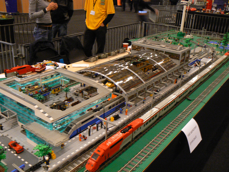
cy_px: 86
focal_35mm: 36
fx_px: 238
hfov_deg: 51.4
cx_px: 114
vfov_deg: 39.7
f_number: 2.8
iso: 200
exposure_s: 1/8
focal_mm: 6
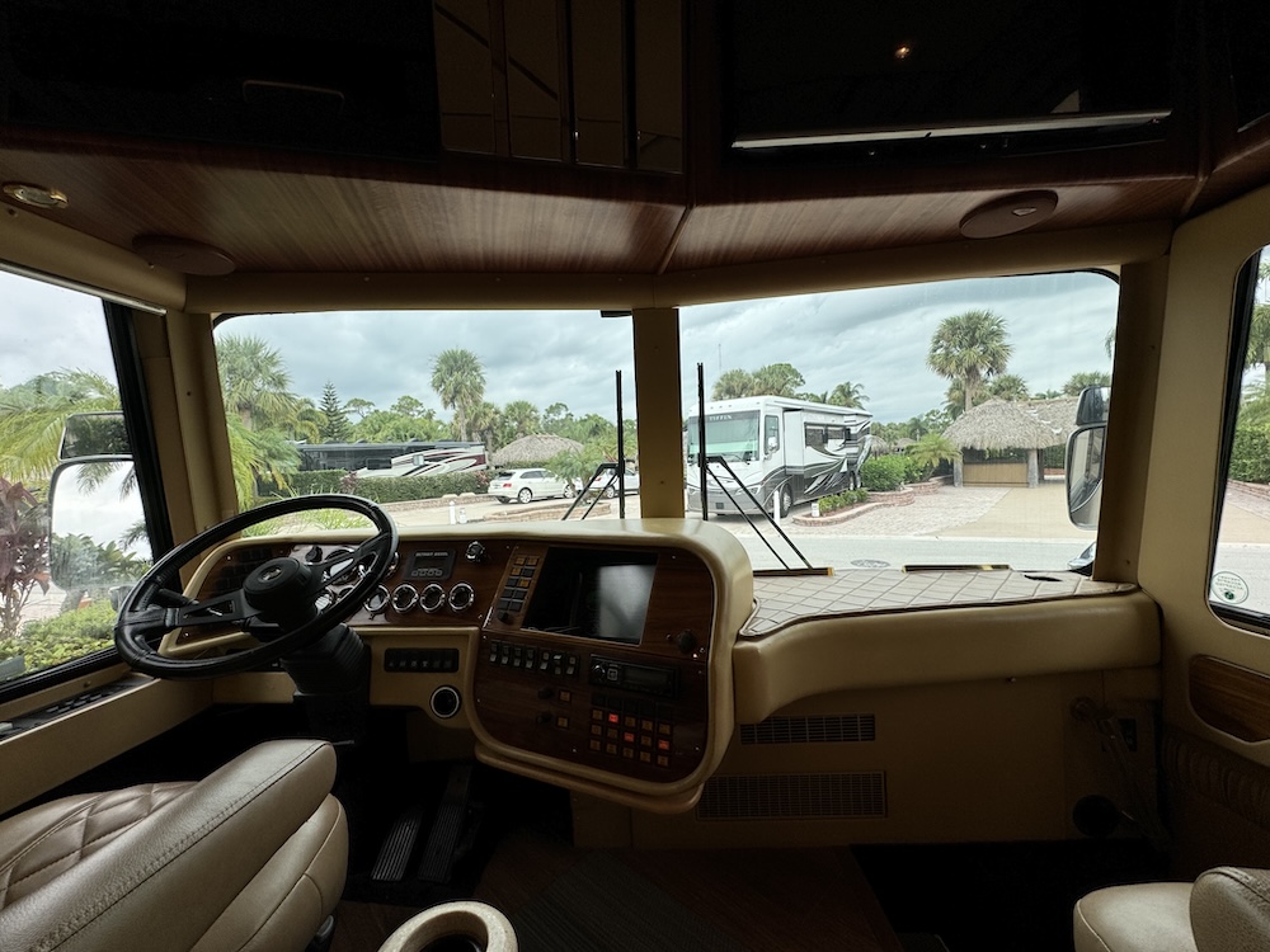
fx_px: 514
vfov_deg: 85.7
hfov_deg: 102.1
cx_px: 635
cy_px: 476
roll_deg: +3.5
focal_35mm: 14
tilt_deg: -2.9
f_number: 2.2
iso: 40
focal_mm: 2.22
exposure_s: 1/401
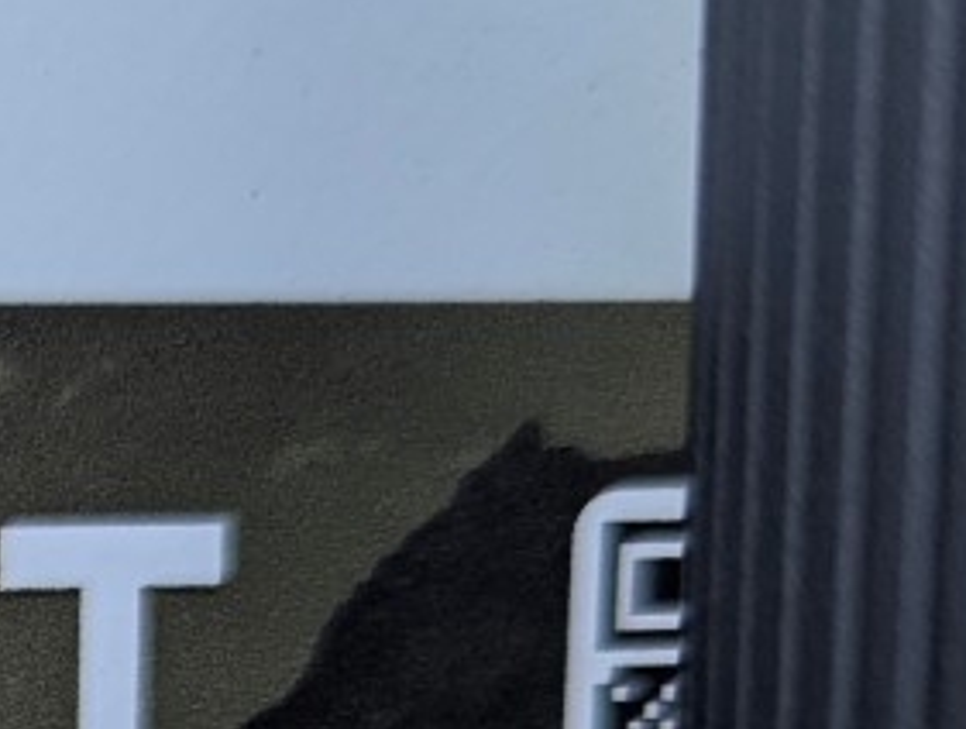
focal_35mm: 119
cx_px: -772
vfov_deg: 11.7
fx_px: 3328
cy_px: 1221
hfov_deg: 14.5
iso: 57
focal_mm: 6.81
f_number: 1.85
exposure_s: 1/222
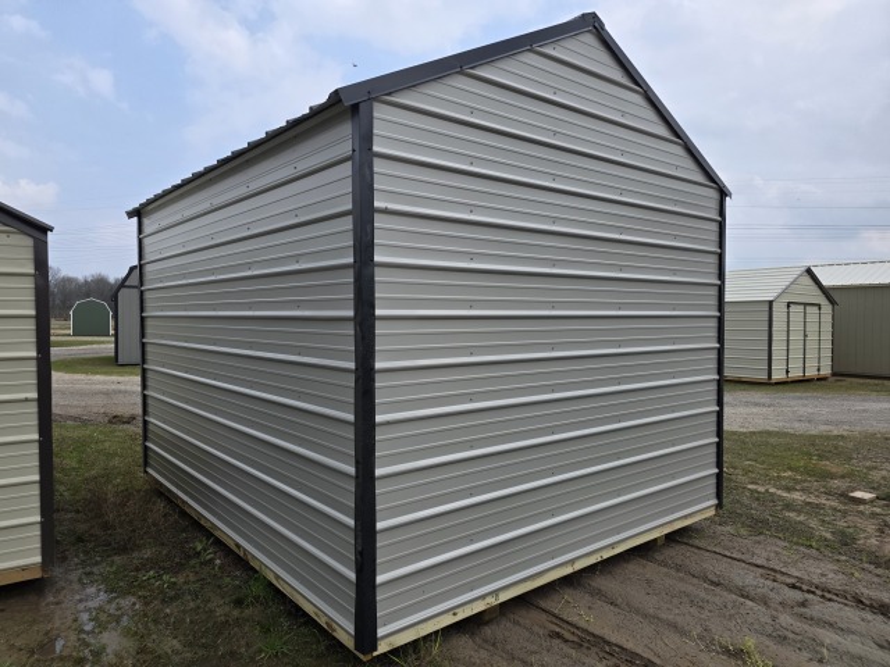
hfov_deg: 73.9
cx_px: 445
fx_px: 591
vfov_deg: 58.9
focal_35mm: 23
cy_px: 334
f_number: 1.7
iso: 80
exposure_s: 1/4650
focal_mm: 6.3
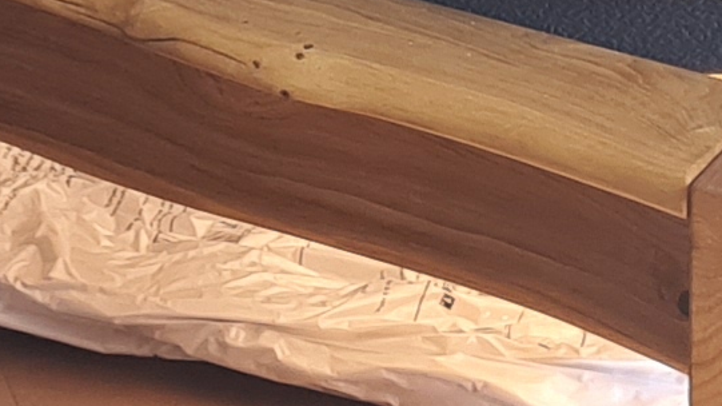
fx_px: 4039
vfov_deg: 5.1
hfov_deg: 9.9
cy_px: -1202
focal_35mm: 211
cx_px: -379
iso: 80
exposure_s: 1/100
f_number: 1.8
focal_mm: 5.4
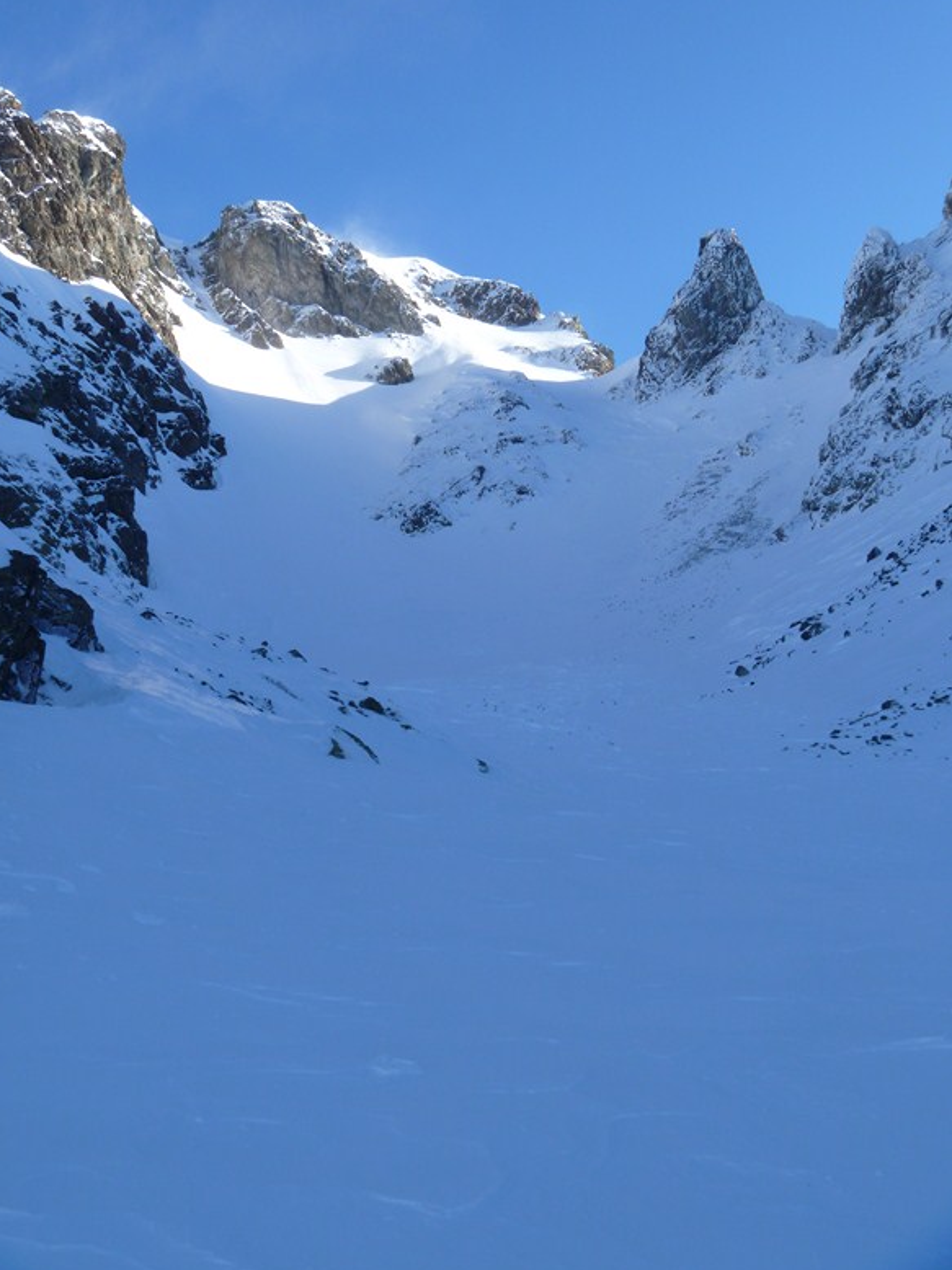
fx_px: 1321
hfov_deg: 39.6
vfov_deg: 51.4
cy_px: 638
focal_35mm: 36
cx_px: 464
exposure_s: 1/160
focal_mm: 6.3
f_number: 5.6
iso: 80
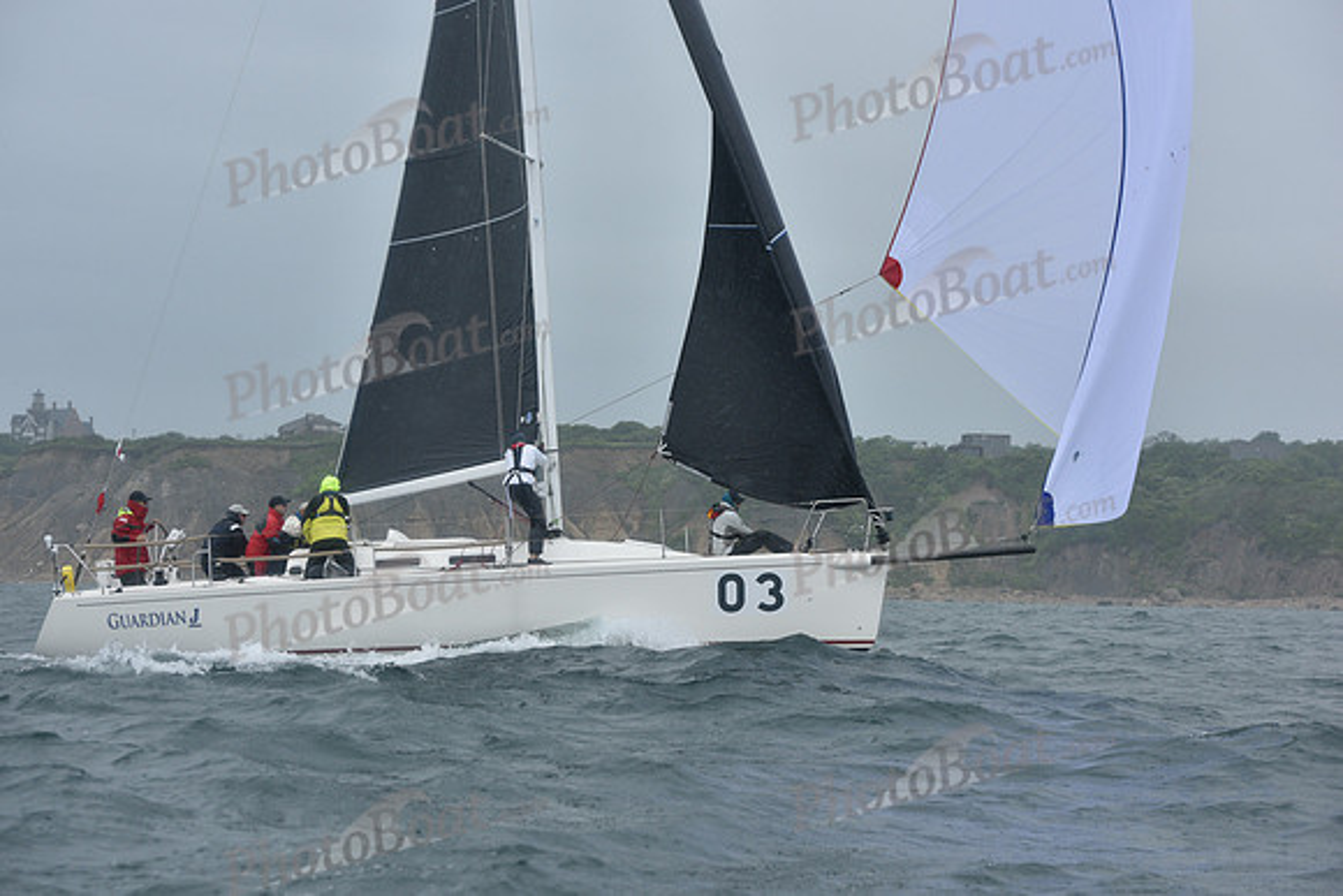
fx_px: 3060
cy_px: 448
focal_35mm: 82
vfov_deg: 16.7
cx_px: 672
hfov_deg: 24.8
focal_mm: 82
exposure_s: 1/1000
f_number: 6.3
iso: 320
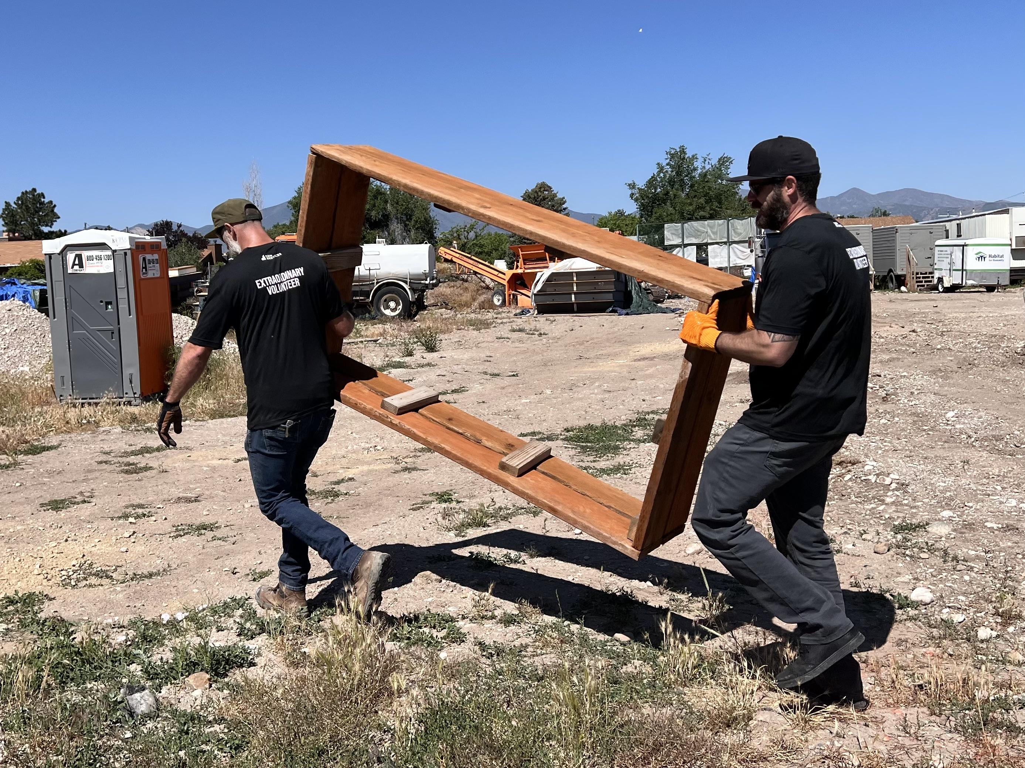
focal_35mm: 26
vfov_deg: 53.1
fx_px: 770
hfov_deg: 67.3
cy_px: 384
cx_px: 512
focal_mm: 5.7
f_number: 1.5
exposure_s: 1/5882
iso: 50
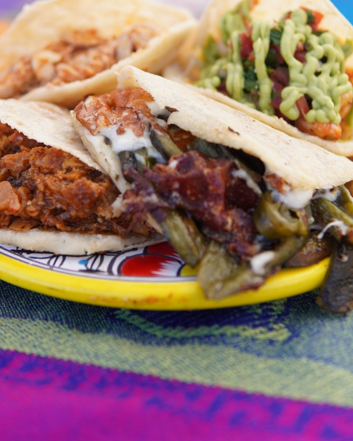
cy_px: 110
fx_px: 862
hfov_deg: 23.1
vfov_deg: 28.3
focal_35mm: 66
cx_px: 168
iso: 100
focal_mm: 30
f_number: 2
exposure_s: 1/800
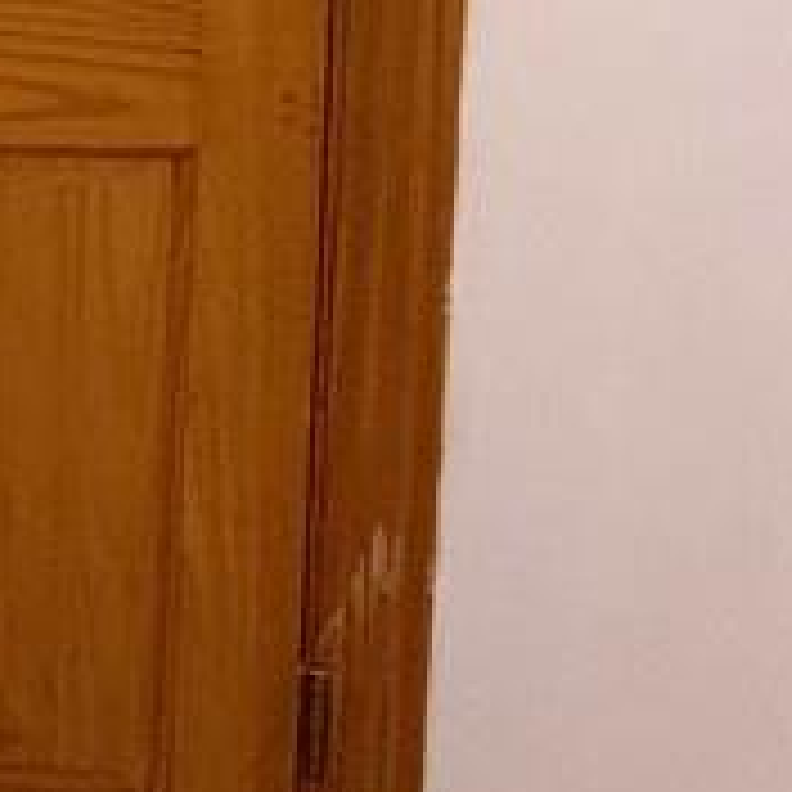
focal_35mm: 72
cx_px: -1274
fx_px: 1864
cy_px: -436
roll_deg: -0.3
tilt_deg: -2.3
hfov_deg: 13.6
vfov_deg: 20.2
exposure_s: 1/60
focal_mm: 2.22
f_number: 2.2
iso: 200
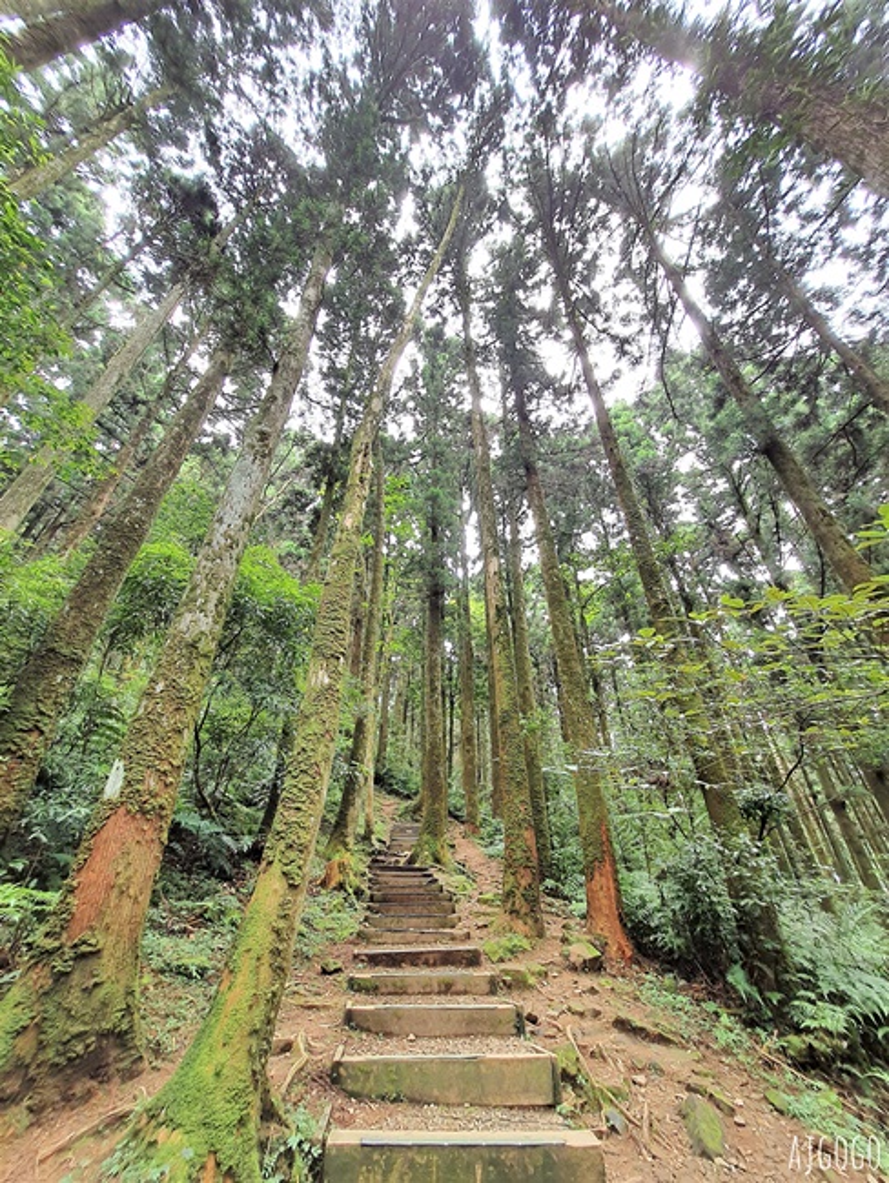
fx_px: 445
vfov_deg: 106.2
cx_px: 444
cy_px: 592
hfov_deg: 90.0
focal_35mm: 13
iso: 64
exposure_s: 1/60
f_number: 2.2
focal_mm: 1.74
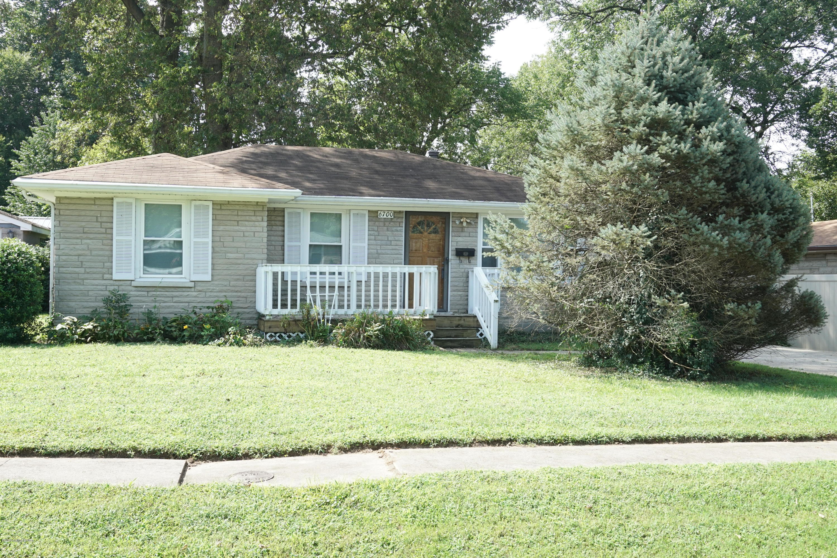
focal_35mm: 38
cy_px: 279
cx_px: 418
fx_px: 872
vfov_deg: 35.5
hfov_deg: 51.3
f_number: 9
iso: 320
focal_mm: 25
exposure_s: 1/160
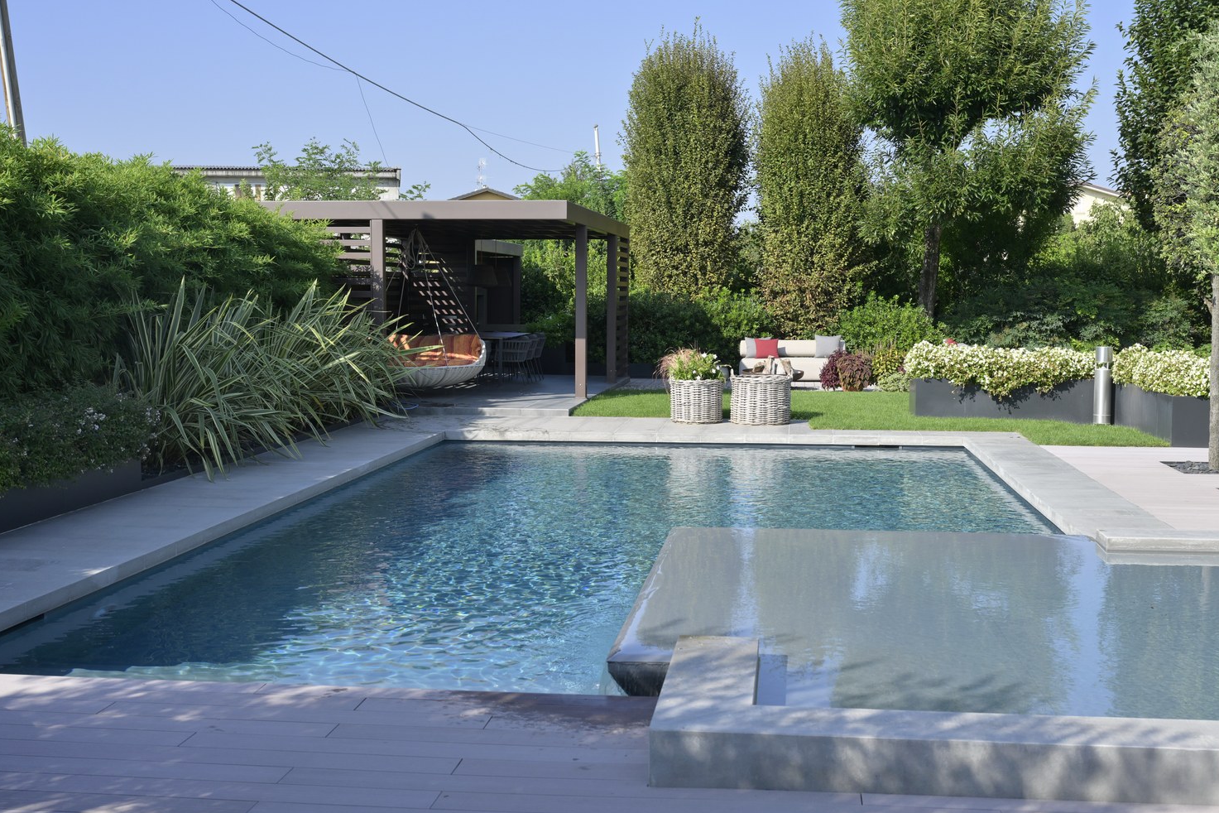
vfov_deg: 30.5
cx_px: 599
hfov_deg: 44.5
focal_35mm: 44
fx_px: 1490
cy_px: 446
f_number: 8
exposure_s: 1/250
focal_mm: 40
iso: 100
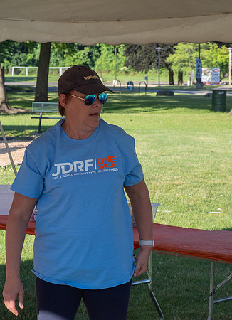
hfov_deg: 11.0
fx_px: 1208
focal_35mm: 132
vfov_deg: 15.1
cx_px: 96
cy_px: 160
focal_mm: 49
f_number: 7.1
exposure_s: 1/250
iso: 200
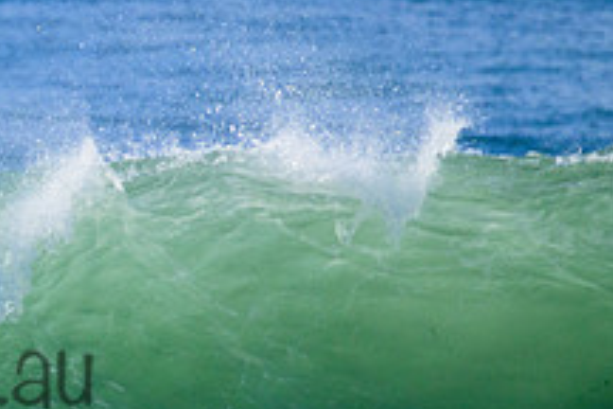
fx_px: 36607
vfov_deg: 0.6
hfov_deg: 1.0
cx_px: -207
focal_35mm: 2150
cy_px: 339
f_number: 11
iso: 1400
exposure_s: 1/2000
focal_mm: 800
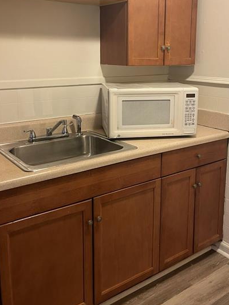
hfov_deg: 39.5
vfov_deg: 50.8
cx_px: 135
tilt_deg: -10.3
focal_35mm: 36
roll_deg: +0.7
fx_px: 317
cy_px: 115
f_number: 1.6
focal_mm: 5.1
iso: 250
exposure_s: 1/60
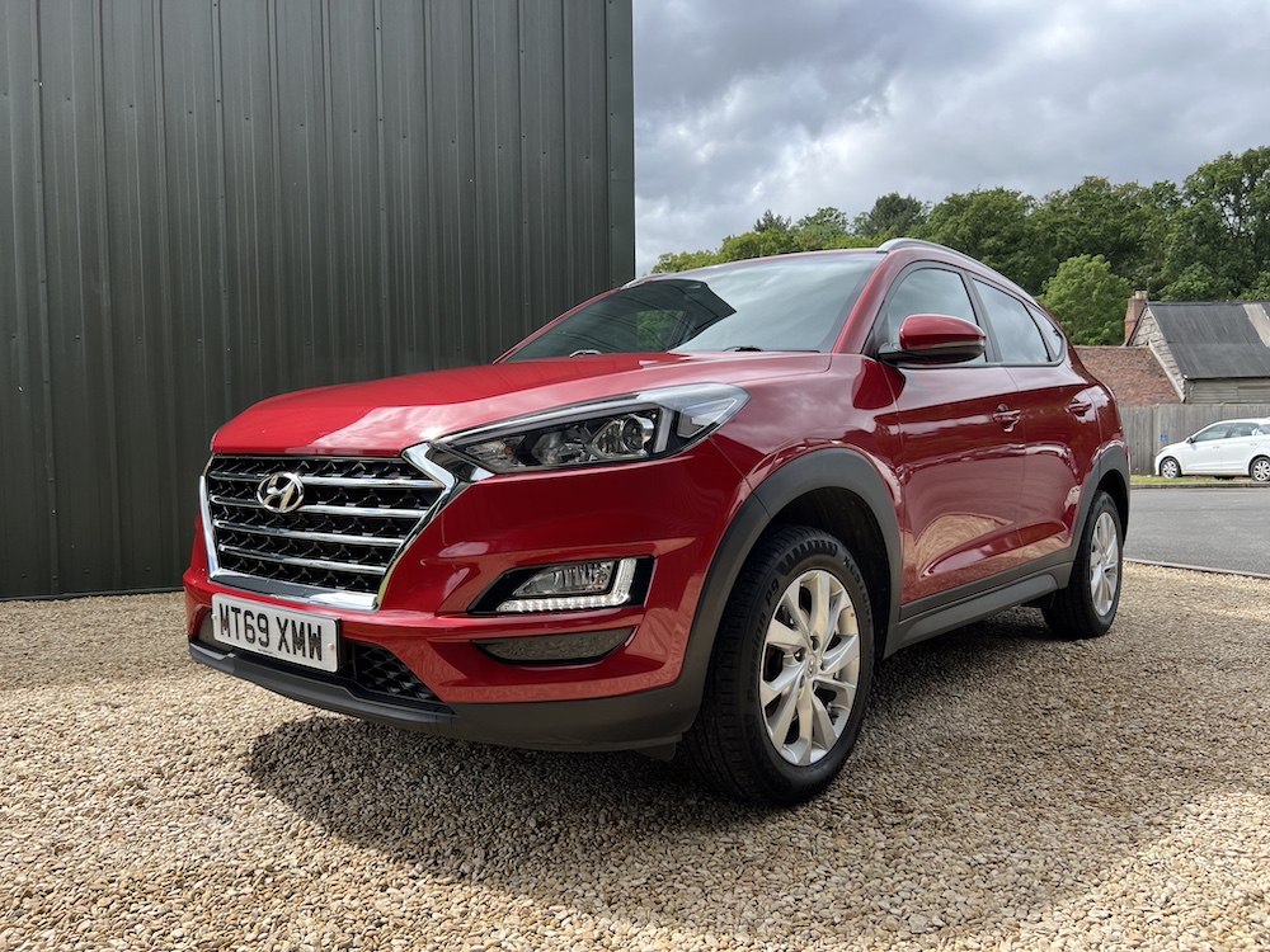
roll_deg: +1.4
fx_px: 954
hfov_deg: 67.3
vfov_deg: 53.1
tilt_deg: -1.1
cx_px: 635
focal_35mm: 26
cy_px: 476
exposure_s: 1/1553
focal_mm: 5.7
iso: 50
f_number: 1.5
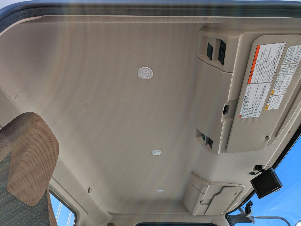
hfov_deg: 69.4
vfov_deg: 54.9
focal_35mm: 25
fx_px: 217
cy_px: 113
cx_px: 150
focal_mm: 5.43
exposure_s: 1/961
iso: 39
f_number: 1.89
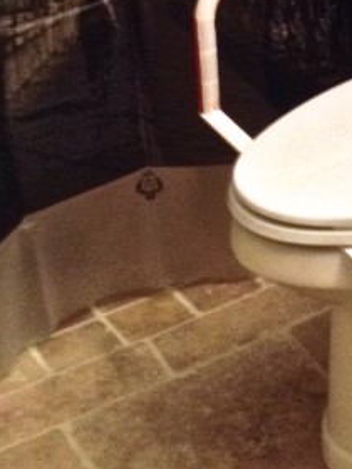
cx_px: 640
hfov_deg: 10.8
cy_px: -276
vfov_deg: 14.2
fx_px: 1735
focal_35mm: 128
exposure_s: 1/20
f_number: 2.4
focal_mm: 4.28
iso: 320
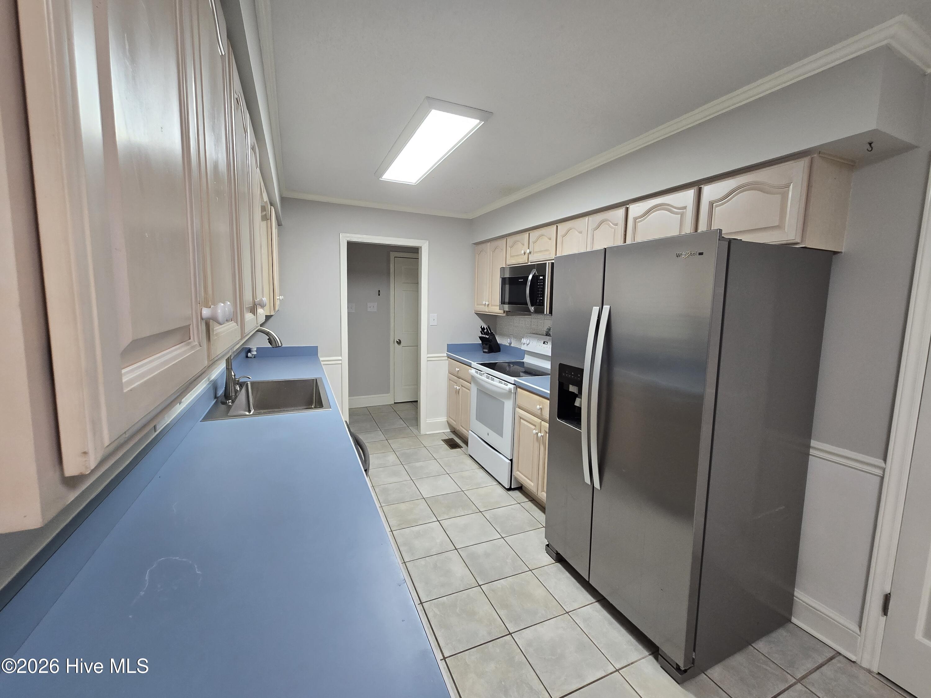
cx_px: 466
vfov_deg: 89.9
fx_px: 350
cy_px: 349
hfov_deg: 106.2
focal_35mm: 13
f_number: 2.2
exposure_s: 1/60
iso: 160
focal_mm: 2.2
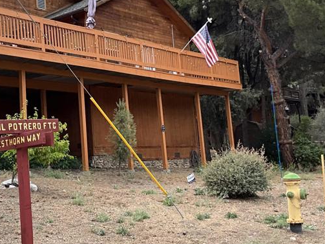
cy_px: 88
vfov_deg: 24.7
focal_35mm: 59
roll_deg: +3.4
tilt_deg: +8.2
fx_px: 554
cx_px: 84
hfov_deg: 32.1
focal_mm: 3
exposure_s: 1/606
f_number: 1.8
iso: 25
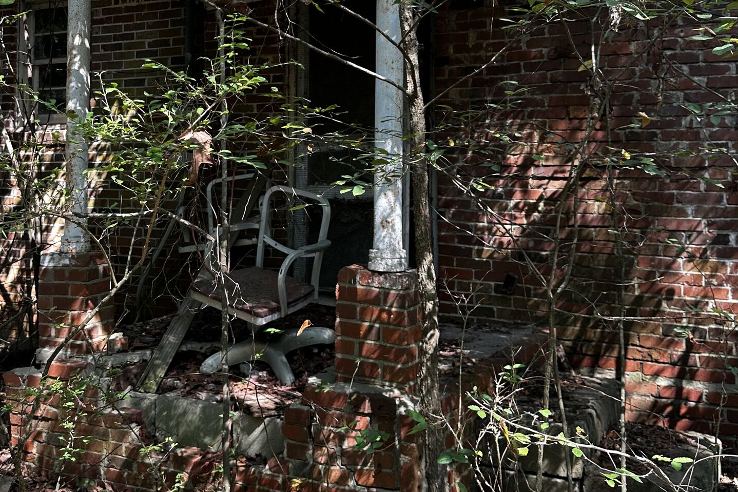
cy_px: 129
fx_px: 820
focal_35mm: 40
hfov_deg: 48.3
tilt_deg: +5.2
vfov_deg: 32.8
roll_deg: -0.6
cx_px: 308
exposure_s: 1/121
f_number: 1.78
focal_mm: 6.86
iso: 100
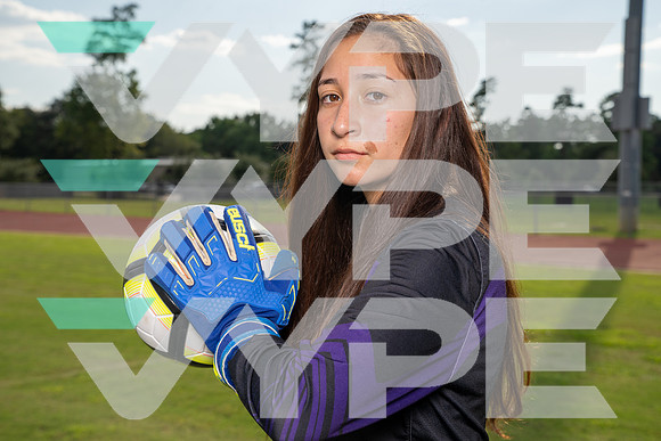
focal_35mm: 57
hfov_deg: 35.0
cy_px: 220
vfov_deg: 23.8
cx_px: 330
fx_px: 1047
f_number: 7.1
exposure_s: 1/640
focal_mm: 57
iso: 250
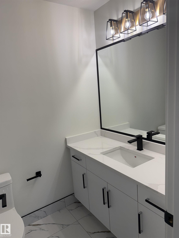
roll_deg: +4.4
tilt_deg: -11.3
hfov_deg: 56.8
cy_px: 119
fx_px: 165
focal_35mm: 24
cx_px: 90
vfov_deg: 71.6
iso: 100
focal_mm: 6.76
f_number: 1.78
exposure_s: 1/246
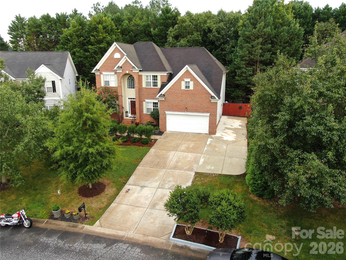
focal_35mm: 24
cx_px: 173
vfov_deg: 56.8
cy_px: 130
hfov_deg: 71.6
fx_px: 240
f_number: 2.8
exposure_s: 1/80
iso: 110
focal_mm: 4.39
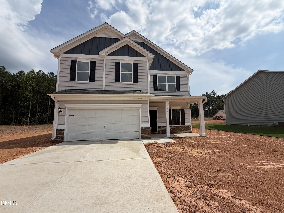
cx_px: 142
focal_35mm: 14
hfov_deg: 102.1
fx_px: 115
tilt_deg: +7.4
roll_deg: +1.0
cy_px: 106
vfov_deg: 85.7
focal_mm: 2.22
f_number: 2.2
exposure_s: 1/1848
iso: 20
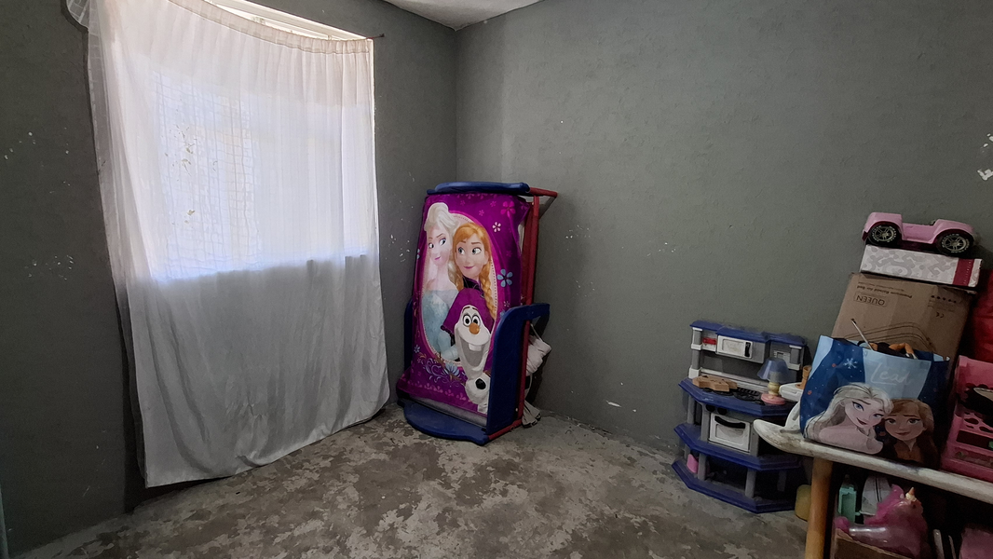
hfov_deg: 95.8
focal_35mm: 17
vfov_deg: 63.9
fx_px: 448
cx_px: 460
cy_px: 263
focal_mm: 1.74
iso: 160
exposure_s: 1/40
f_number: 2.2
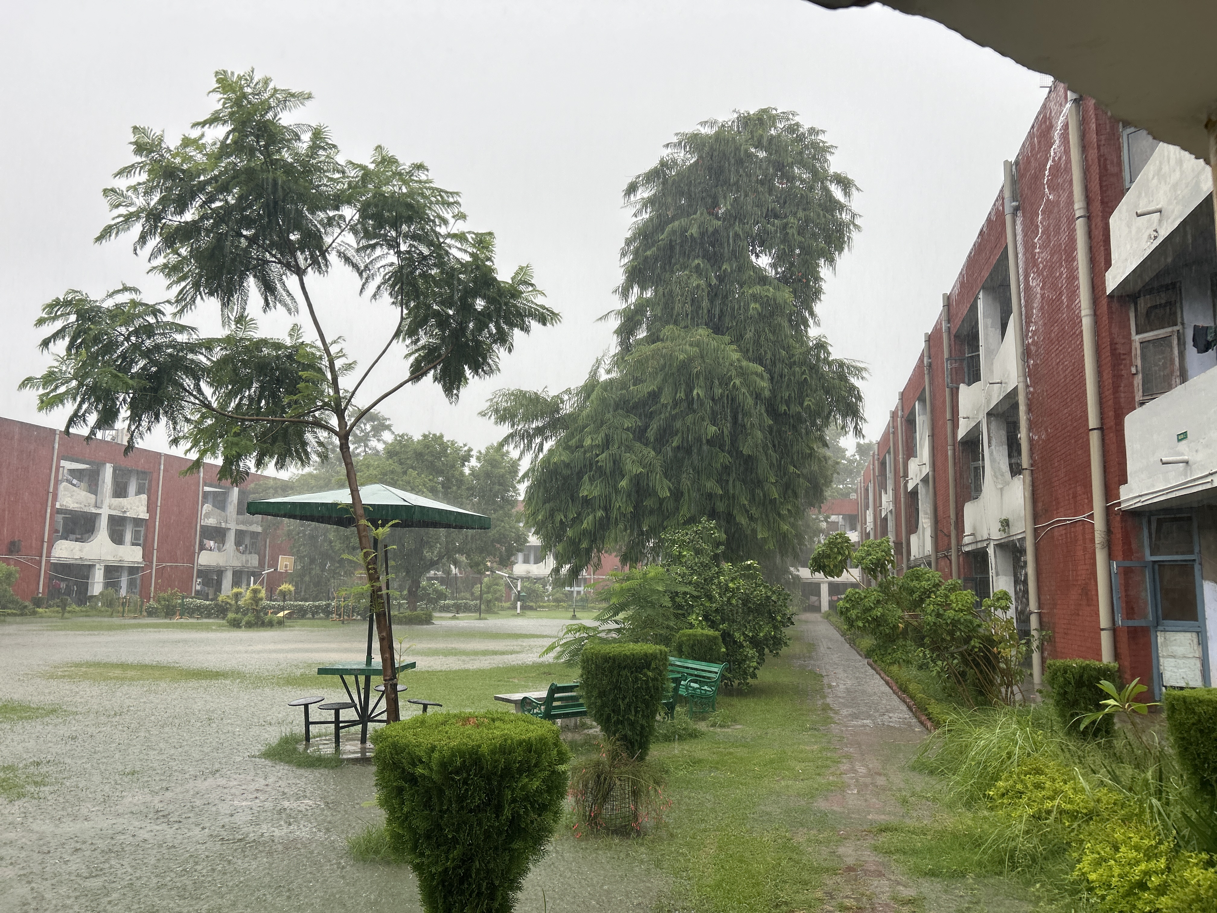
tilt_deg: +9.5
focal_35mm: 26
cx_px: 608
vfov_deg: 53.1
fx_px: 914
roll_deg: -1.3
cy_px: 456
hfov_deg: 67.3
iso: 40
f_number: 1.5
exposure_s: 1/188
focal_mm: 5.7
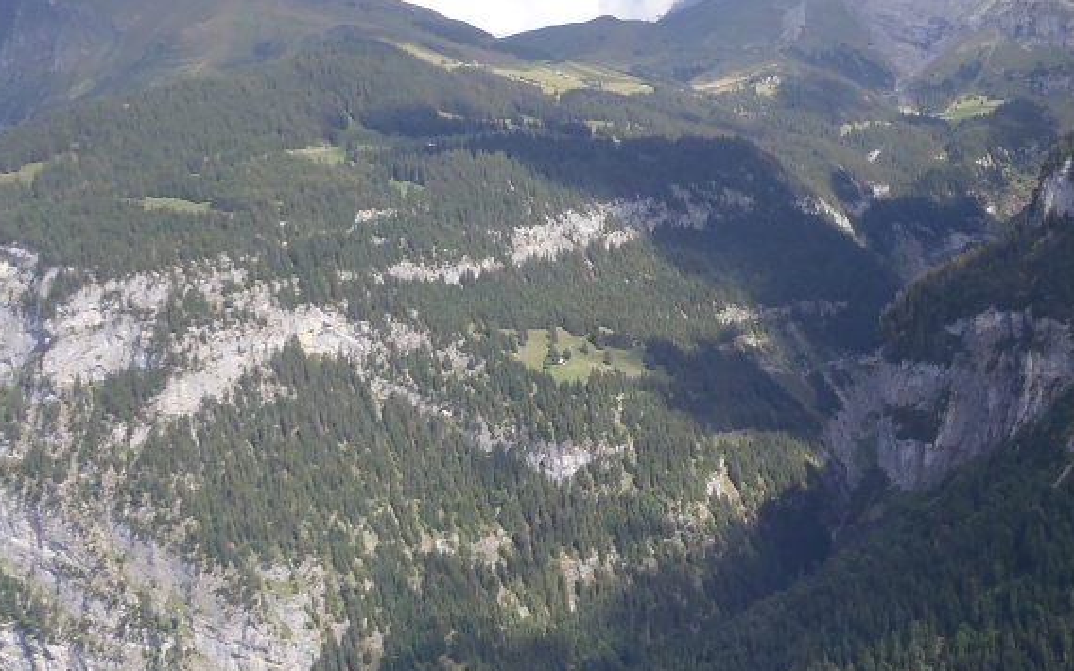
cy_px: 214
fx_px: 1639
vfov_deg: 23.0
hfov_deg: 35.9
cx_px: 732
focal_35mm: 56
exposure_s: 1/400
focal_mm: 5
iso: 80
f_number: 4.5
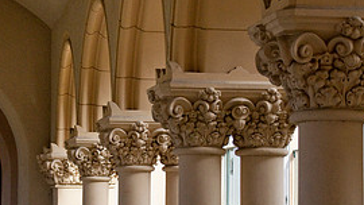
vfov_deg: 9.3
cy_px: 139
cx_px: 185
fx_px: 1265
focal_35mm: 131
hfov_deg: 16.4
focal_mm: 50
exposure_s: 1/1000
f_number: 8
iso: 800
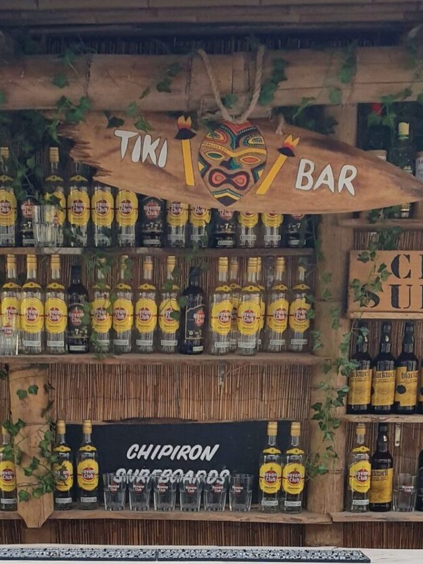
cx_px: 129
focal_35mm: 62
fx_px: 1010
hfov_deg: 23.5
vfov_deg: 29.8
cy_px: 514
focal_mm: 4.3
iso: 160
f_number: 2.4
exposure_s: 1/50
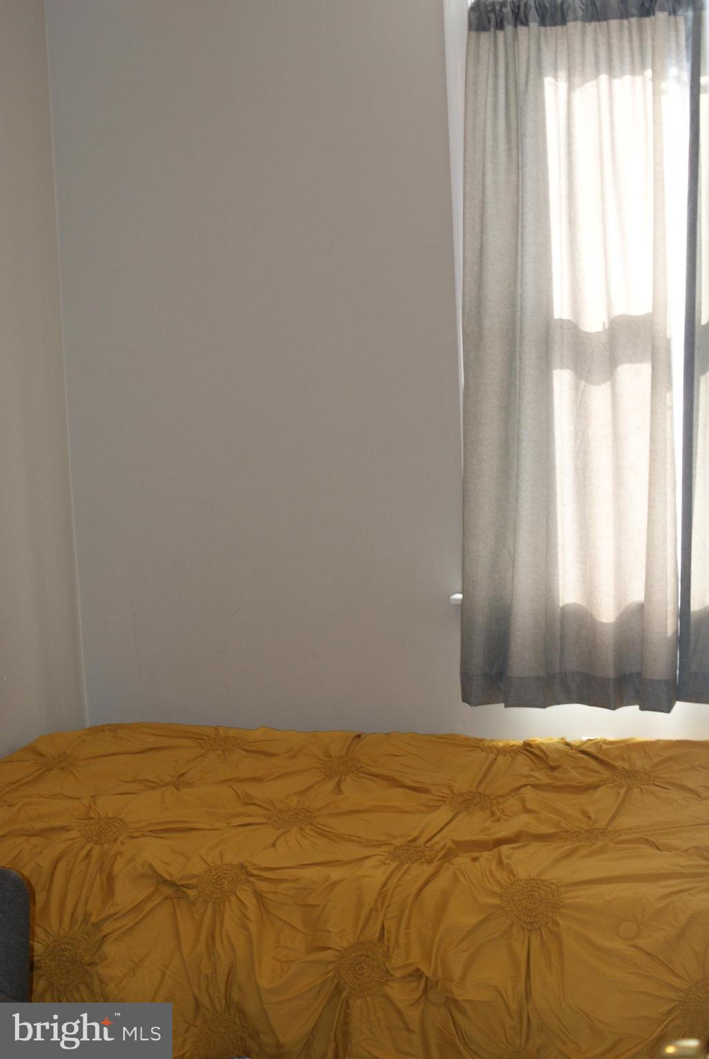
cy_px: 530
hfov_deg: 25.8
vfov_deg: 37.8
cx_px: 354
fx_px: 1547
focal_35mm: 52
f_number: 4
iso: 400
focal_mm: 35
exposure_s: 1/60
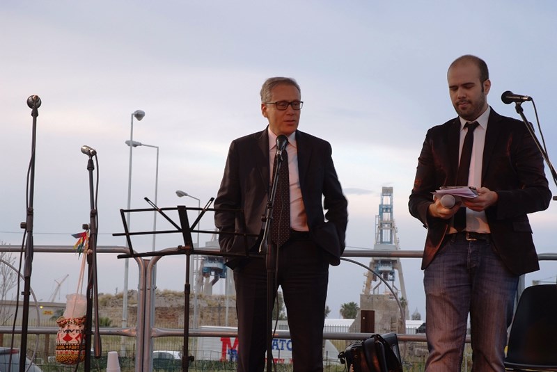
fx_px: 1069
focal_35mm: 69
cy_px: 186
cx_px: 278
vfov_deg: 19.8
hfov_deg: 29.2
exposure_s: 1/40
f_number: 6.3
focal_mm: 46
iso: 400
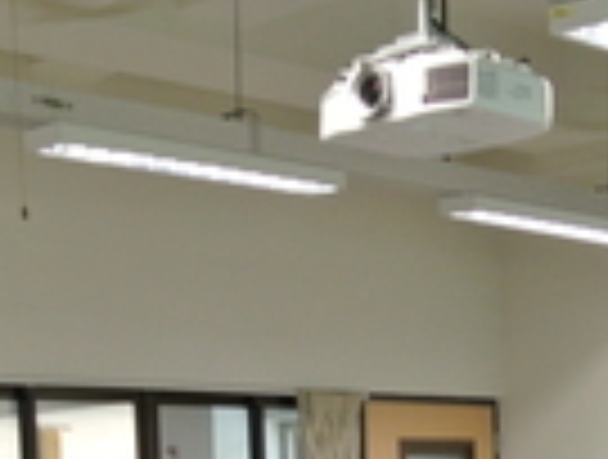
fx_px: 1691
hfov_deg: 20.0
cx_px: 549
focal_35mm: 96
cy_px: 713
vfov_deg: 14.3
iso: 400
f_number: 3.5
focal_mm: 10
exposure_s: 1/30
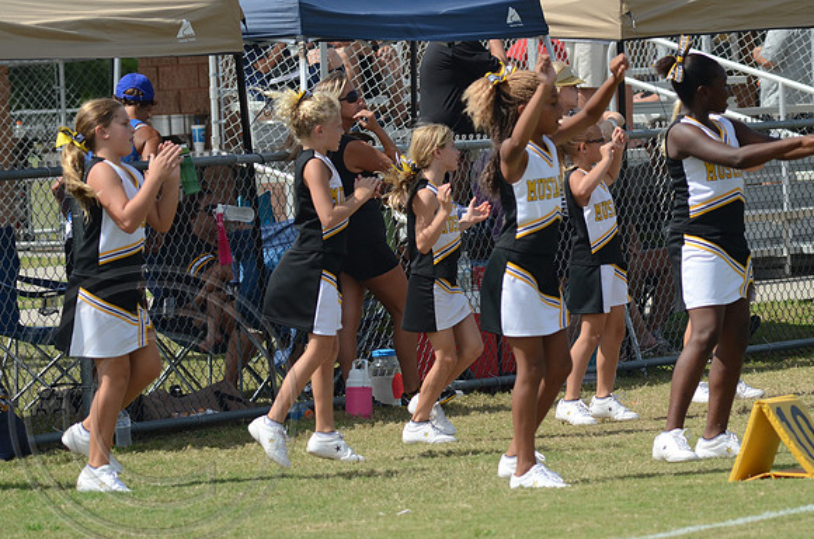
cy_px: 270
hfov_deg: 6.9
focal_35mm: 300
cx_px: 407
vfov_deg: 4.6
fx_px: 6768
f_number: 9
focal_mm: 200
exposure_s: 1/1000
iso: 400
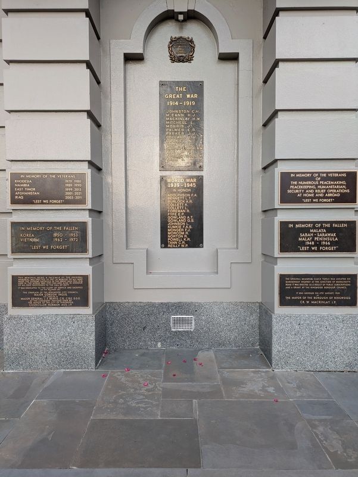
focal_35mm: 25
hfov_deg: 54.9
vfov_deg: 69.4
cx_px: 179
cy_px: 238
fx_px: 344
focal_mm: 5.43
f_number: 1.89
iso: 50
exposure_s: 1/184
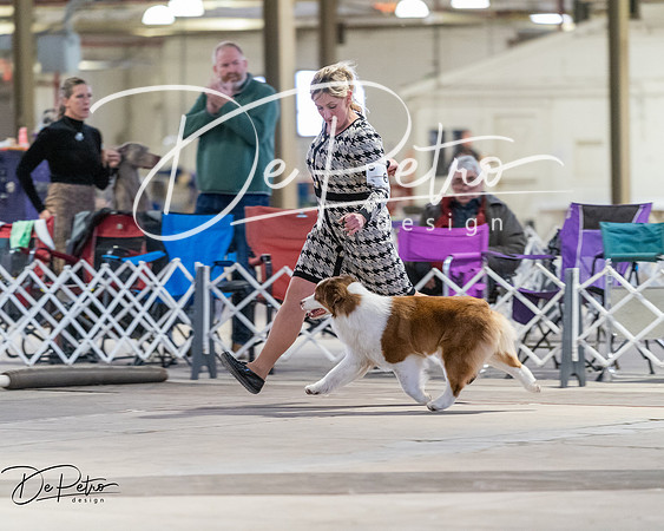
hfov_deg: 8.6
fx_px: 4425
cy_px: 266
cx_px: 332
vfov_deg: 6.9
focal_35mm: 225
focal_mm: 200
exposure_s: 1/250
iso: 6400
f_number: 3.5
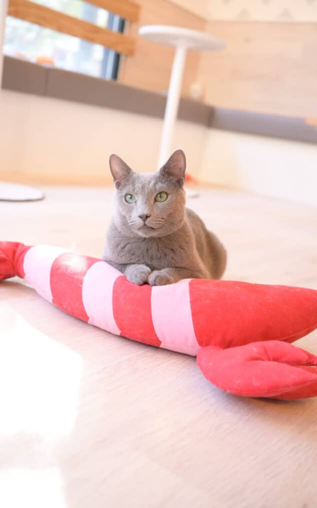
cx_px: 155
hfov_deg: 34.4
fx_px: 511
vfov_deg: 52.7
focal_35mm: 37
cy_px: 256
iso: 1000
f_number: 2.2
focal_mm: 24
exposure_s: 1/250
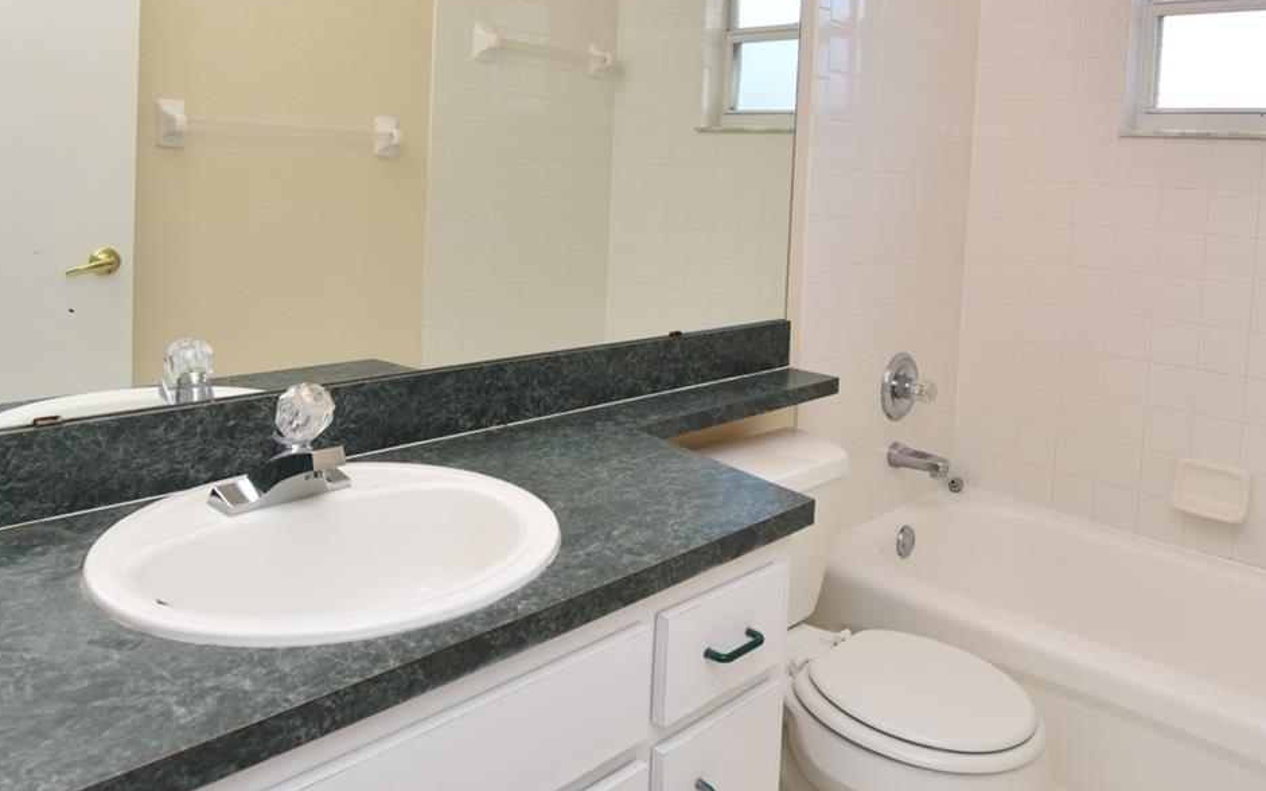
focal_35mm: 26
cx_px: 722
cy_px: 207
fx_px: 897
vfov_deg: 46.1
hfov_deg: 70.1
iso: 140
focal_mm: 10
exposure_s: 1/125
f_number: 5.6
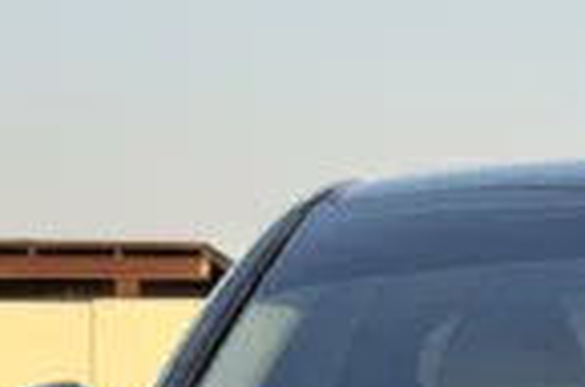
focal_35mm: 175
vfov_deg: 7.7
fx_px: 2838
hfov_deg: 11.5
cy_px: 544
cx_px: 706
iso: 64
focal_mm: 6.76
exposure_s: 1/1876
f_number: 1.78
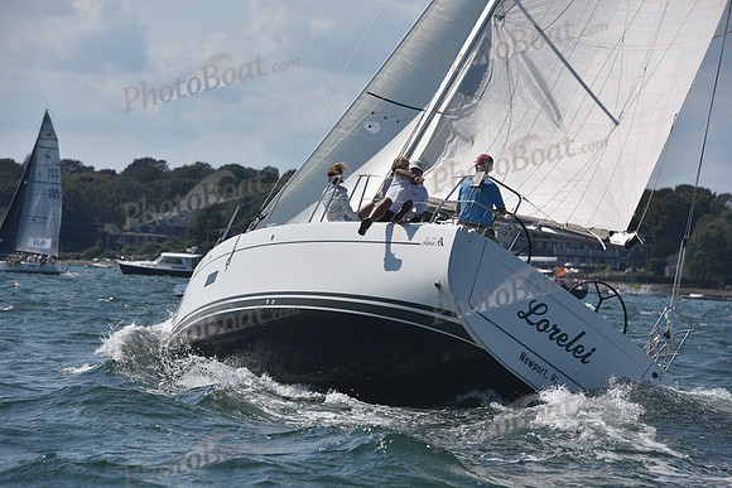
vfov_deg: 8.9
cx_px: 366
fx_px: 3152
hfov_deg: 13.2
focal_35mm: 155
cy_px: 244
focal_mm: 155
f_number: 7.1
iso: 250
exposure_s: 1/1000
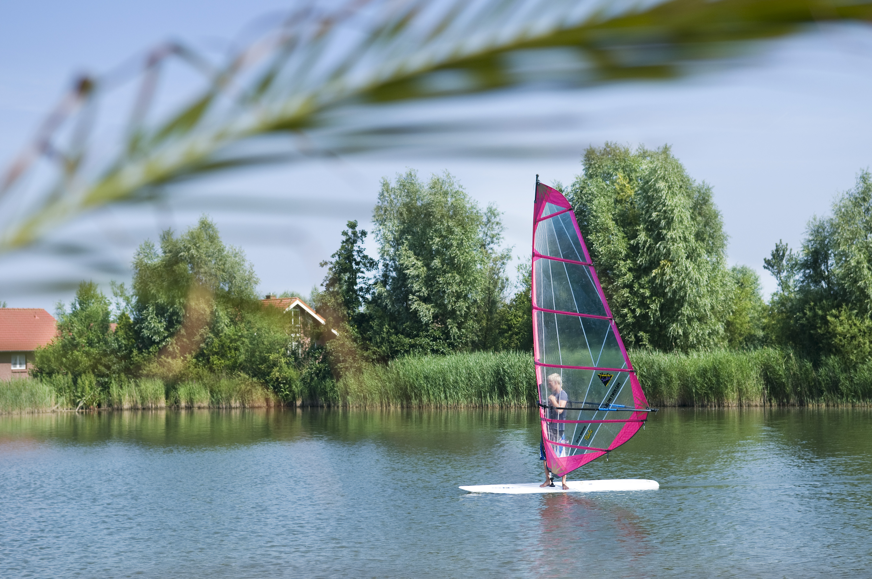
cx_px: 436
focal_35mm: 66
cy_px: 290
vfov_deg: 20.6
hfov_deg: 30.5
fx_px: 1597
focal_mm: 44
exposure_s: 1/1000
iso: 100
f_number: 4
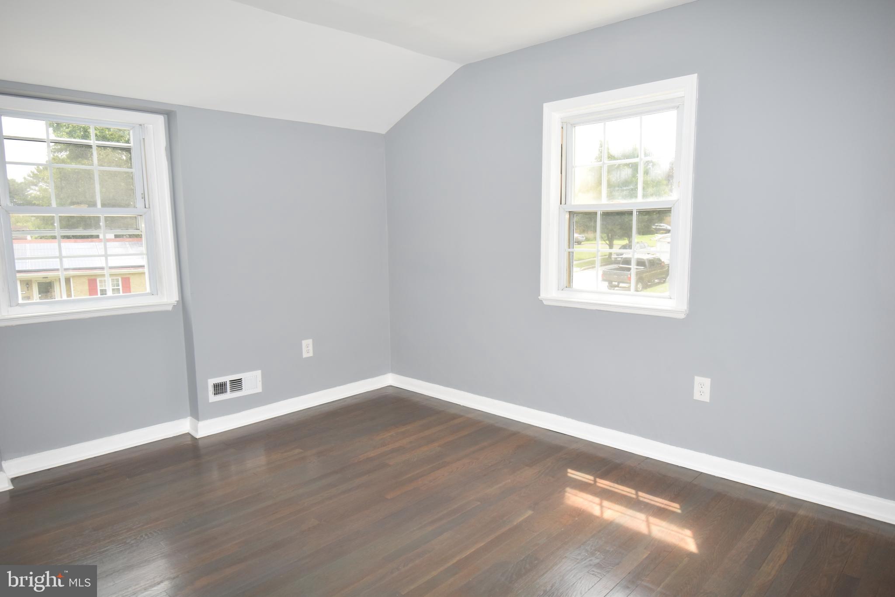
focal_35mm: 21
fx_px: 522
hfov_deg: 81.2
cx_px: 448
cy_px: 298
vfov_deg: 59.5
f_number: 5
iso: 280
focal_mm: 14
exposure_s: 1/200
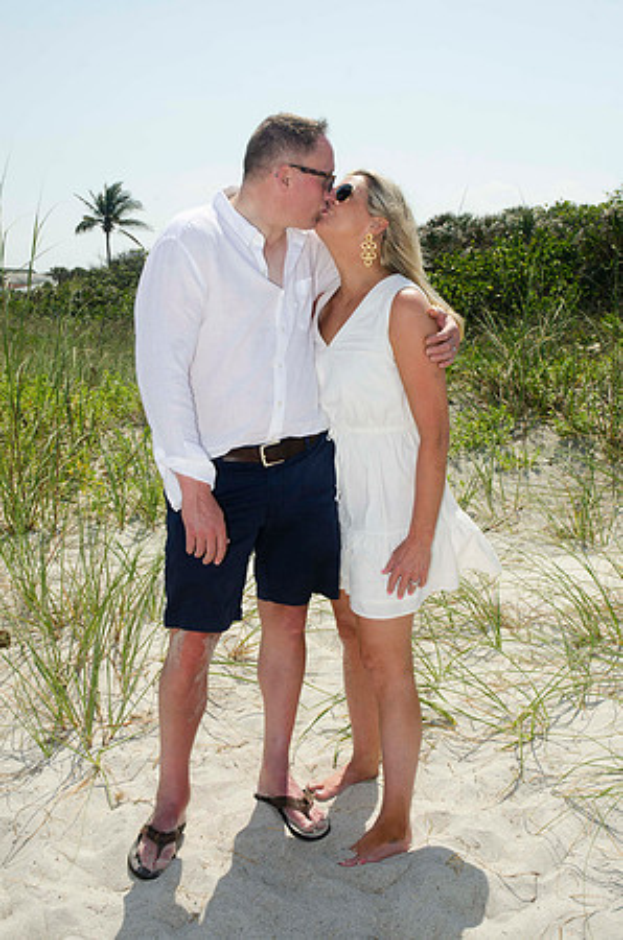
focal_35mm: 44
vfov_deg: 45.0
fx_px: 1134
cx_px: 312
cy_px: 470
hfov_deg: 30.7
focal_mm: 29
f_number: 9
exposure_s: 1/250
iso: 100
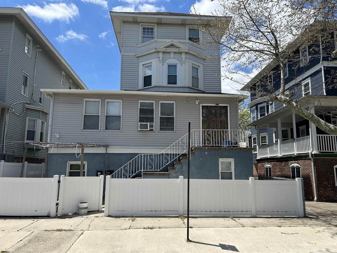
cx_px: 168
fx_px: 253
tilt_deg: +8.8
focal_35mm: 26
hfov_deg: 67.3
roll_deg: -0.2
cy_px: 126
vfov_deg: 53.1
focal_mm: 5.7
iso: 50
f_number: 1.5
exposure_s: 1/4630
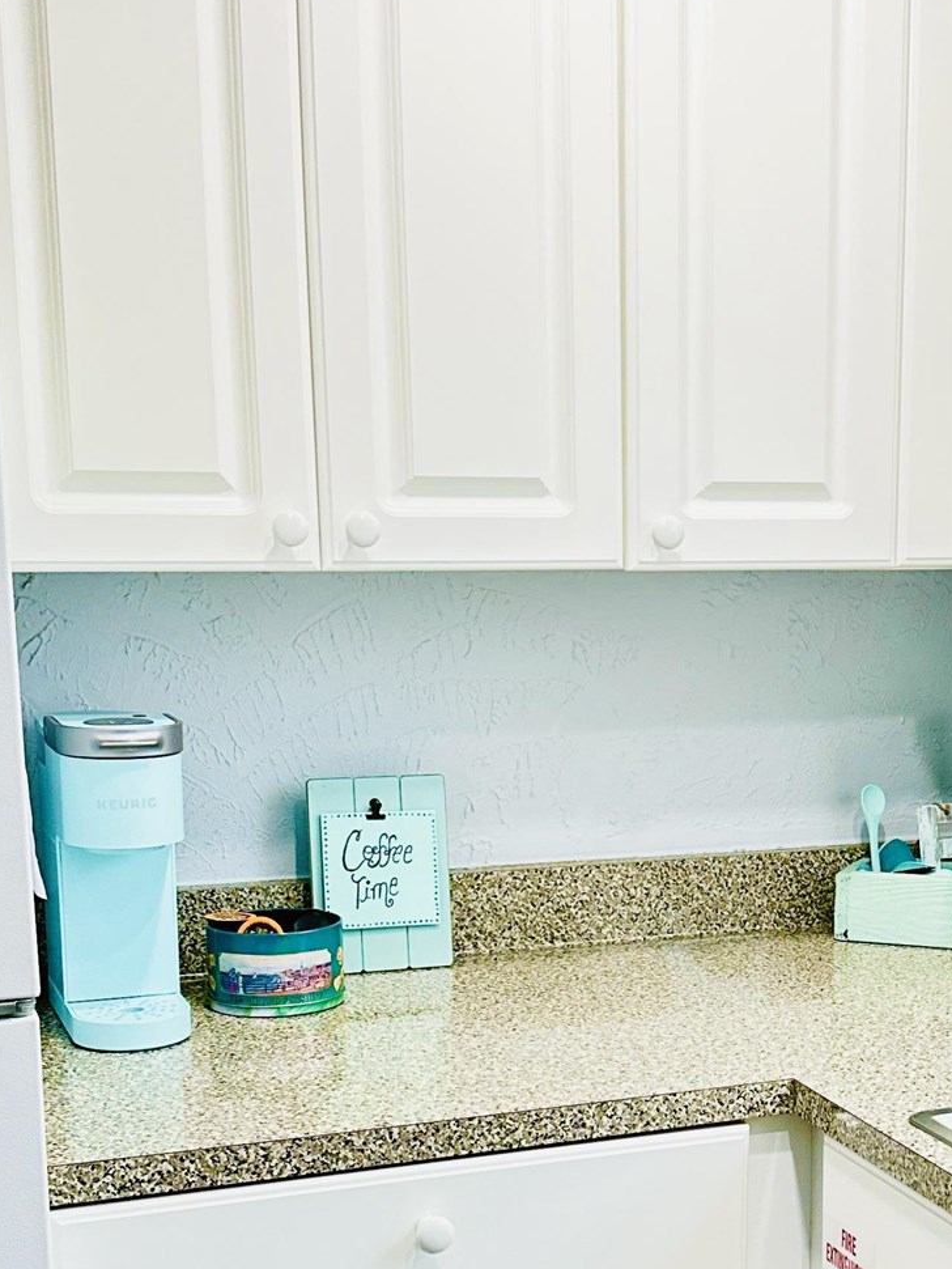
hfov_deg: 25.2
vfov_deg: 33.3
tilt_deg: -13.4
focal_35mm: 57
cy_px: 903
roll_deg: -0.6
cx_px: 769
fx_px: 2089
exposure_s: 1/60
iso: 320
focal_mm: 6.86
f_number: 1.78
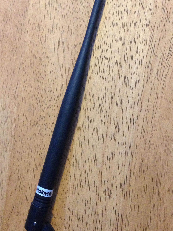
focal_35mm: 48
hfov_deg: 30.2
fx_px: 320
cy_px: 116
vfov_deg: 39.7
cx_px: 74
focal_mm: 4.28
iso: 400
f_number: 2.4
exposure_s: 1/20
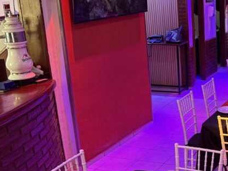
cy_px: 96
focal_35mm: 61
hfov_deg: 29.0
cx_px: 243
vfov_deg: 24.0
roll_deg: +0.6
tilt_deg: -16.0
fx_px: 402
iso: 250
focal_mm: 6.76
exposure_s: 1/54
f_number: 1.78
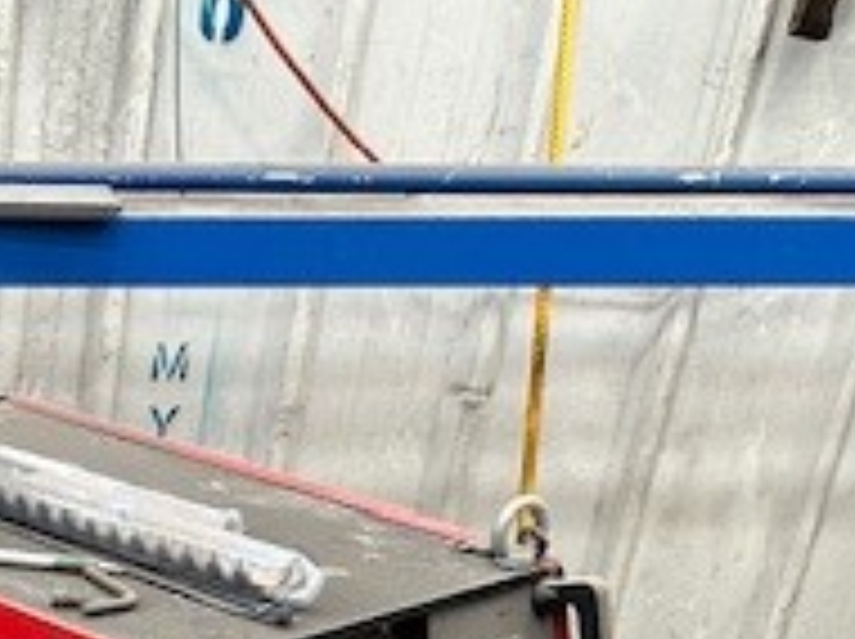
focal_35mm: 81
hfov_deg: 21.5
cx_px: -302
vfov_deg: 16.0
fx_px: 1998
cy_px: 1062
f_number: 1.78
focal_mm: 6.86
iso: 320
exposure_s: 1/60
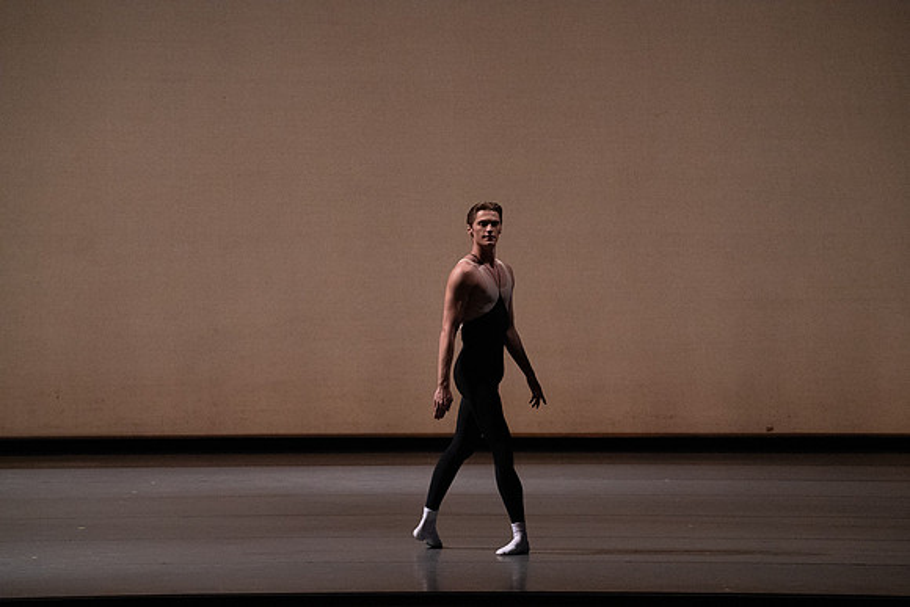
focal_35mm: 182
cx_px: 455
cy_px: 304
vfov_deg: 7.5
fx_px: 4601
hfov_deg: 11.3
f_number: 6.3
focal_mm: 182
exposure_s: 1/500
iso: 12800
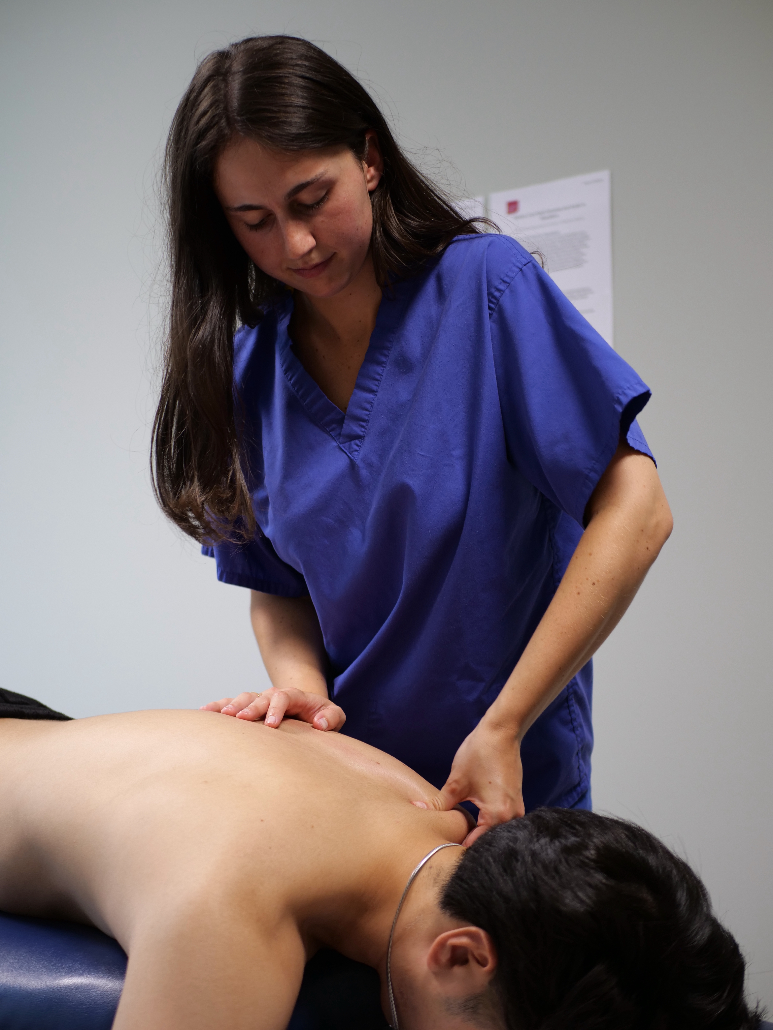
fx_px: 1489
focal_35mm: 50
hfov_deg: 29.1
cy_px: 515
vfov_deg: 38.2
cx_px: 386
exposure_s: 1/60
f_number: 1.7
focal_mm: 25
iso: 200
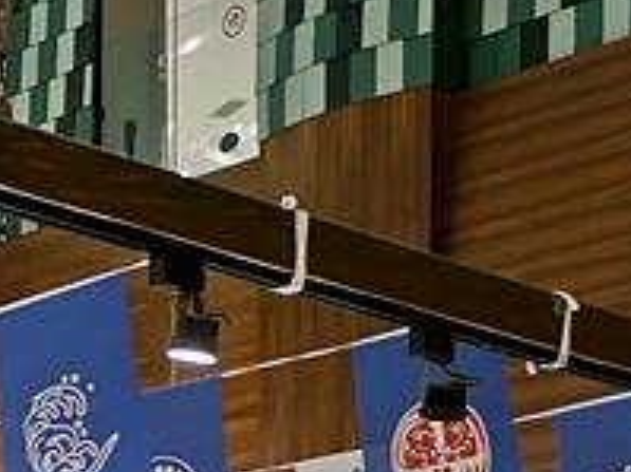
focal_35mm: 141
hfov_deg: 13.0
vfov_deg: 9.7
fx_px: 2569
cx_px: -400
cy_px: 961
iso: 400
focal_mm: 14
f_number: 2.5
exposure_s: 1/60
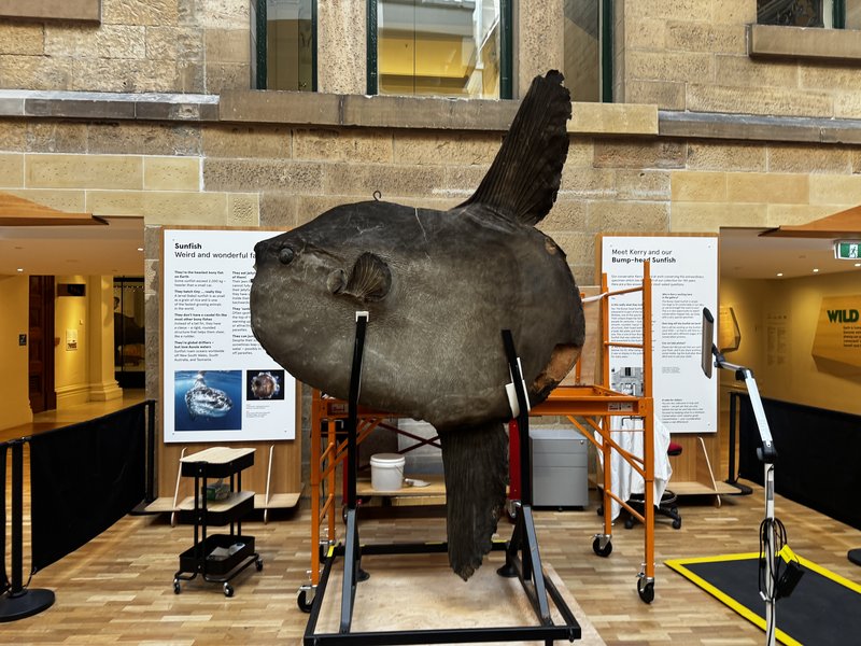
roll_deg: -0.1
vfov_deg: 56.8
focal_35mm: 24
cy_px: 323
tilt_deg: -2.0
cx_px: 430
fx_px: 597
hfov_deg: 71.6
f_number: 1.78
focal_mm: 6.76
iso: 125
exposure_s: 1/50
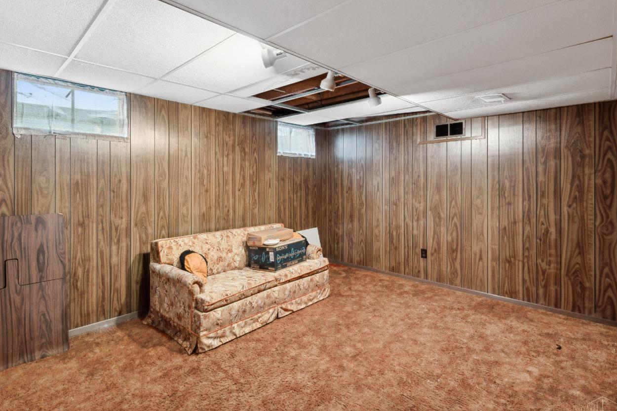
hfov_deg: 89.5
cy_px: 189
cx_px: 268
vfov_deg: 67.3
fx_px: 308
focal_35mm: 18
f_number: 8
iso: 100
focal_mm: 15
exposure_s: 1/4
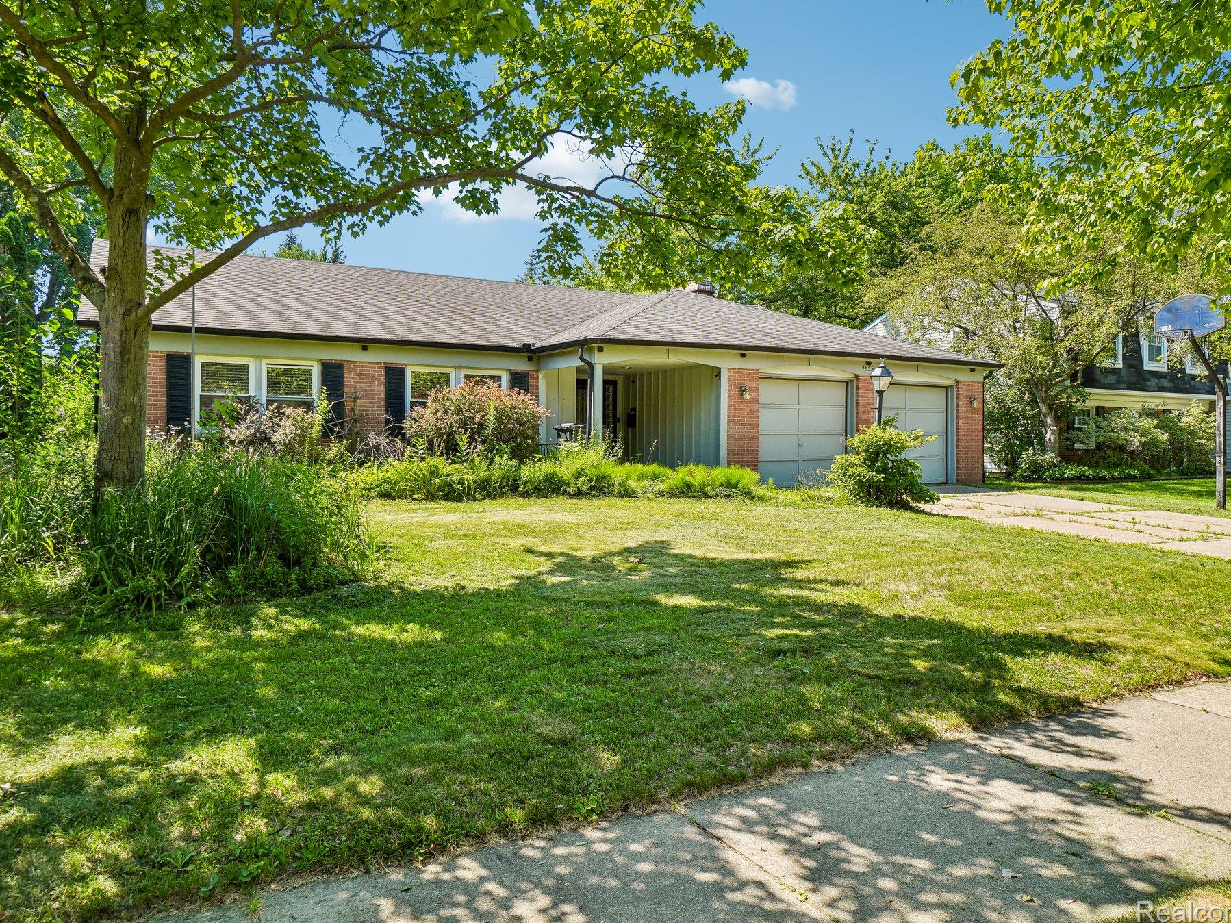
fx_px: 818
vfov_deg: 58.9
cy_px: 465
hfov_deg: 73.8
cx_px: 570
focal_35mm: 23
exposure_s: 1/90
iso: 100
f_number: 8
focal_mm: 14
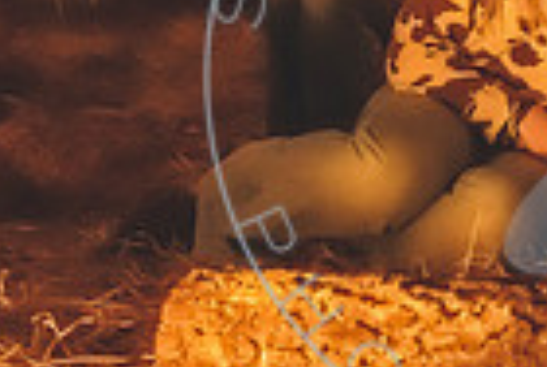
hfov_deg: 12.5
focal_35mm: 157
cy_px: -252
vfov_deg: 8.5
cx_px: 801
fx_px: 2391
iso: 4000
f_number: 2.8
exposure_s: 1/160
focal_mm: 38
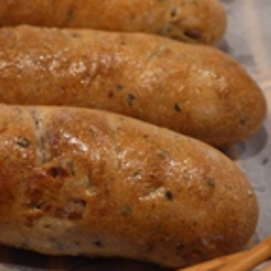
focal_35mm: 97
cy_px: 105
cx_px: 34
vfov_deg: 17.9
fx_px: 859
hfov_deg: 17.7
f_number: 4.7
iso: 800
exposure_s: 1/60
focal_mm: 22
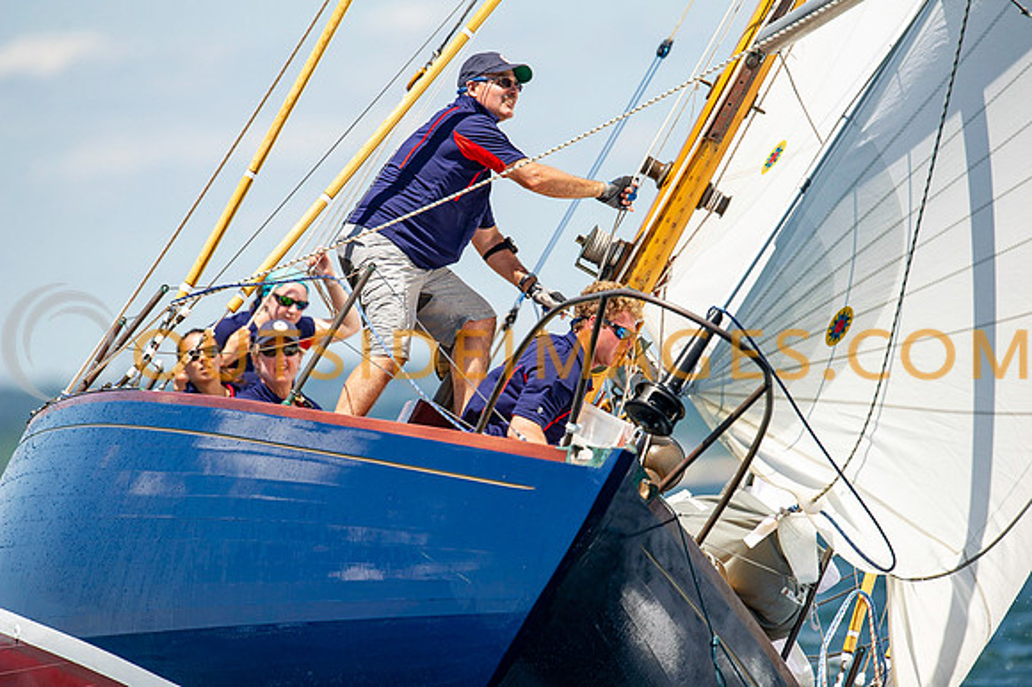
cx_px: 516
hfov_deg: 3.4
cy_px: 344
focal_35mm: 600
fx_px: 17190
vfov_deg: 2.3
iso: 400
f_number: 5.6
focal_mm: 600
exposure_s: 1/1600
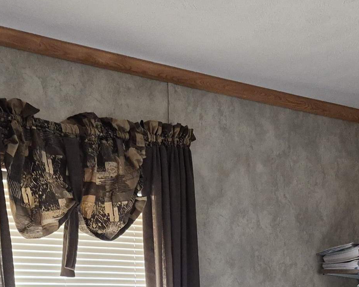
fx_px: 797
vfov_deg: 18.2
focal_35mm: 75
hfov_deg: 24.8
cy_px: 432
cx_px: 305
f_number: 1.8
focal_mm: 5.4
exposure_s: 1/120
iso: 500
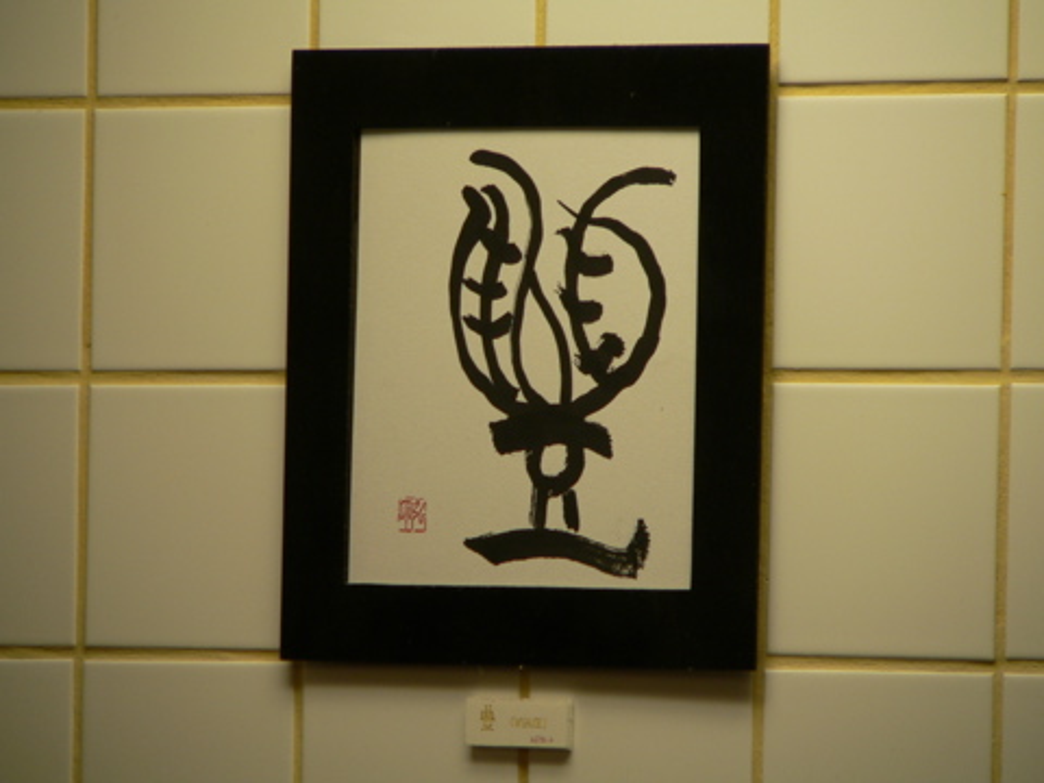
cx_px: 522
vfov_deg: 3.4
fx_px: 13029
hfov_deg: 4.6
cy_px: 392
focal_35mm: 432
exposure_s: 1/60
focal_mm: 72
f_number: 2.8
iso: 100
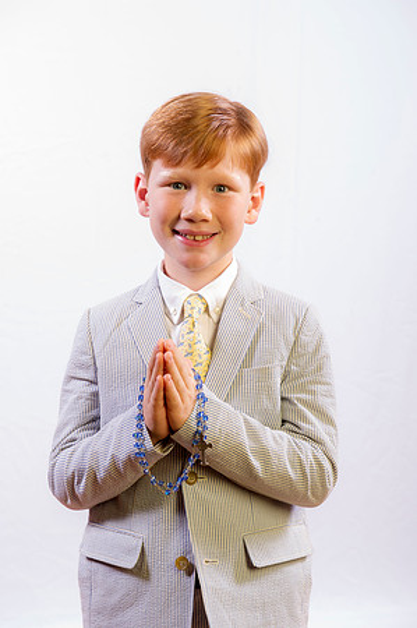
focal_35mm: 70
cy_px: 314
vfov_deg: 28.9
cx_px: 208
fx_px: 1219
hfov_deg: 19.4
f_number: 8
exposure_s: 1/160
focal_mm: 70
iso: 100
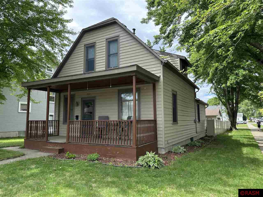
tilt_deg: +5.1
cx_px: 132
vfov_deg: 56.8
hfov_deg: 71.6
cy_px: 98
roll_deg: +0.2
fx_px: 182
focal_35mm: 24
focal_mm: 6.86
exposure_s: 1/1241
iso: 80
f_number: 1.78
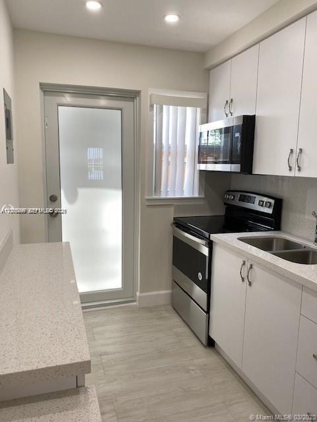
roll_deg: -1.7
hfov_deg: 53.1
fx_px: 317
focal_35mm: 26
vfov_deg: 67.3
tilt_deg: -8.3
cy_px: 211
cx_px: 158
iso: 32
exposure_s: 1/120
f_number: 1.8
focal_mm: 4.25
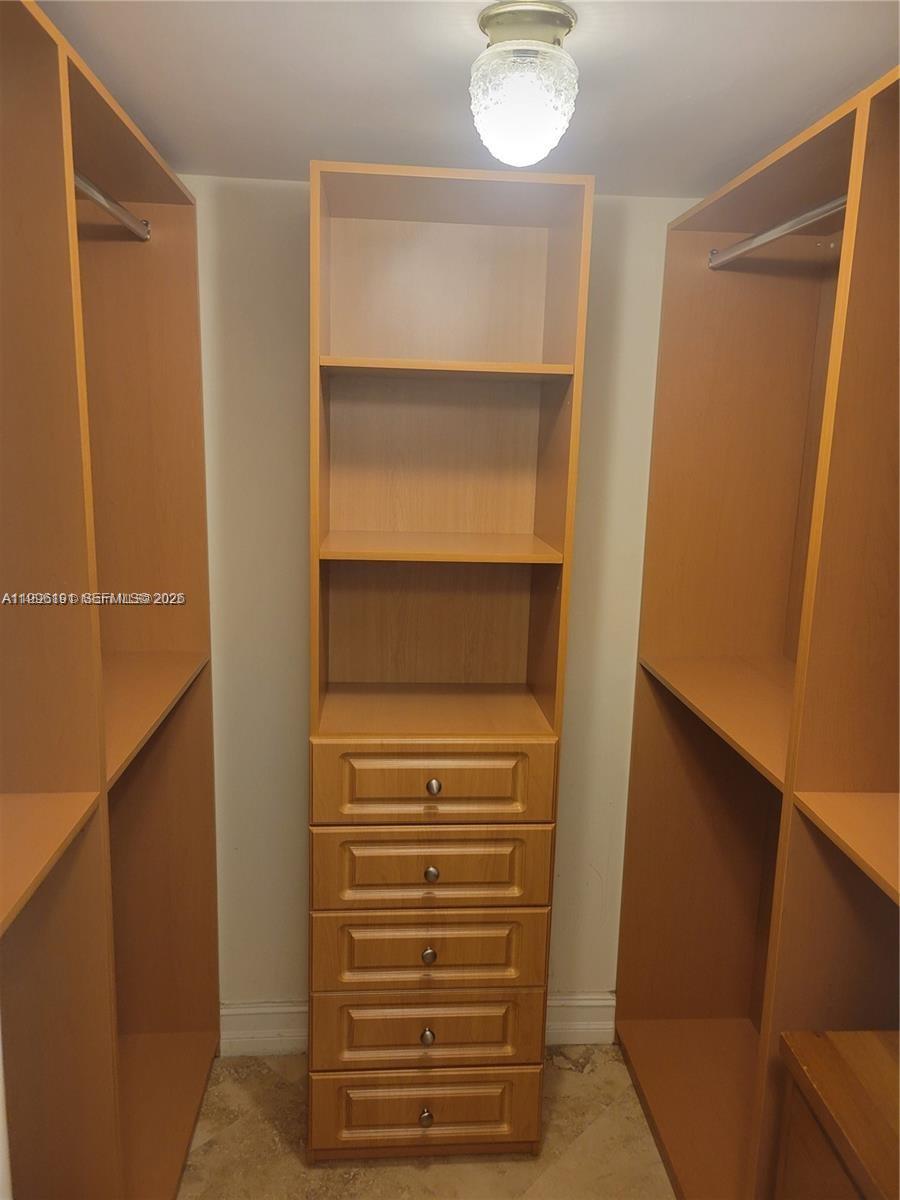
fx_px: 901
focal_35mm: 26
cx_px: 450
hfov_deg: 53.1
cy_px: 600
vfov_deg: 67.3
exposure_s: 1/40
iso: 250
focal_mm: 5.4
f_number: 1.8
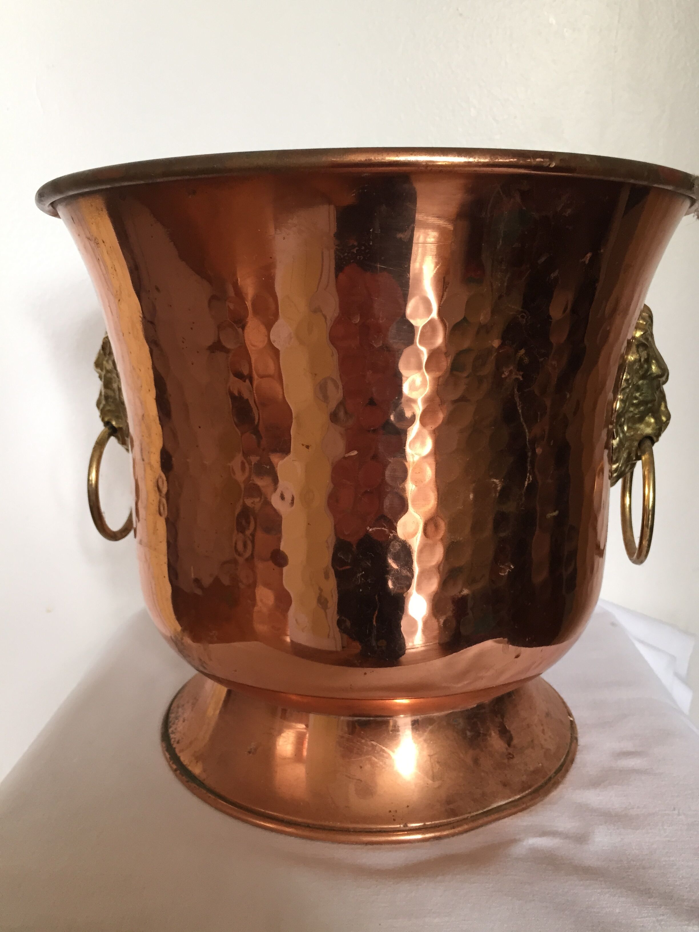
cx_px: 350
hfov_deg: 48.2
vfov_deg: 61.7
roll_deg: +0.0
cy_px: 466
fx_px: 781
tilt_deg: -10.8
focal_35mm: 29
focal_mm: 4.15
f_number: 2.2
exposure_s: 1/30
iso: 80
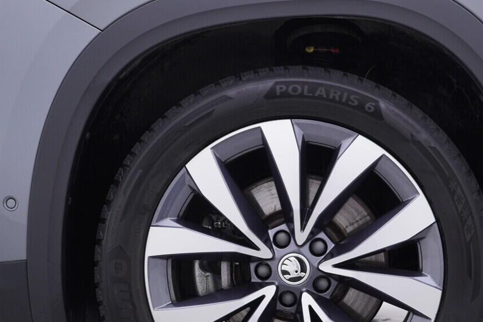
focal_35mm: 61
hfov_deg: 32.5
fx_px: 819
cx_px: 330
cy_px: 235
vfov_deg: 22.1
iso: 125
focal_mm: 24
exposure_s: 1/60
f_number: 3.5
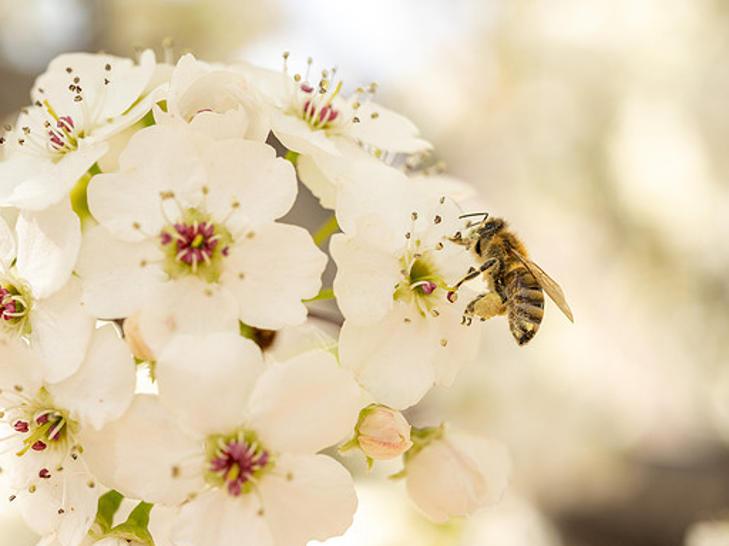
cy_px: 289
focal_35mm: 69
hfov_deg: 28.2
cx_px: 384
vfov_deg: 21.3
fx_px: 1453
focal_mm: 60
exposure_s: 1/640
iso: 500
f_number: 7.1
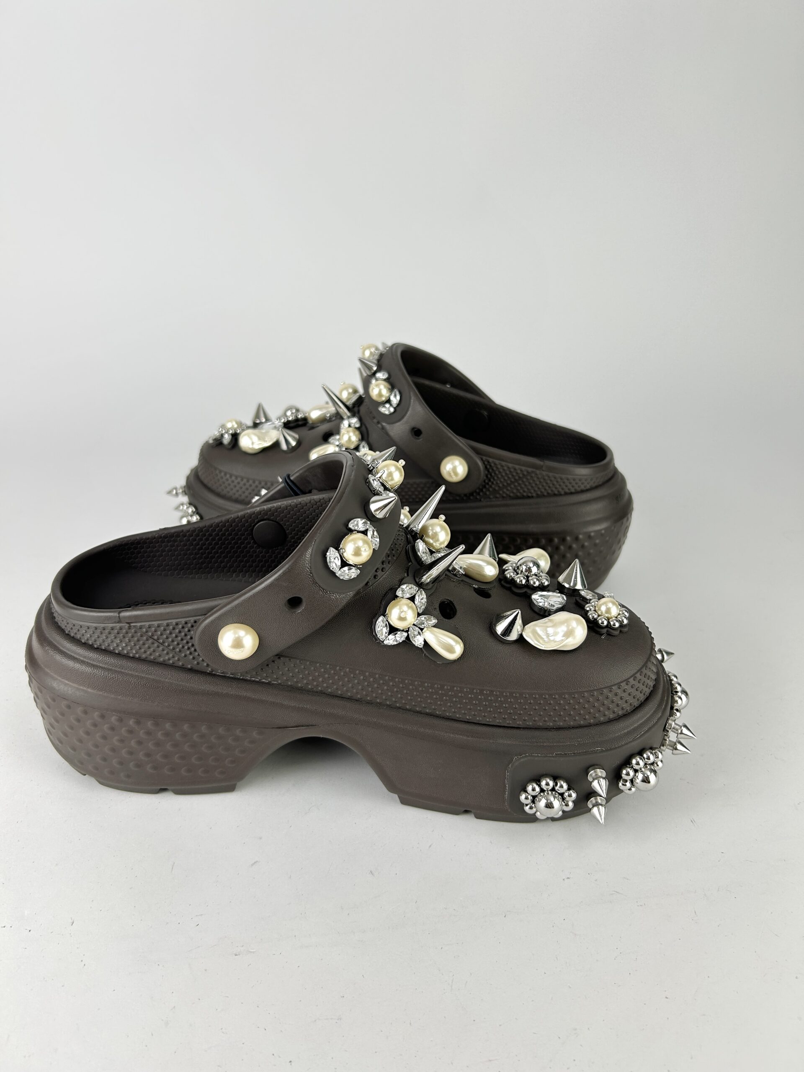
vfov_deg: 67.3
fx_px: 805
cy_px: 536
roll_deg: -2.1
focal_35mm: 26
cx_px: 402
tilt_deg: -27.6
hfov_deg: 53.1
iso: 32
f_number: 1.5
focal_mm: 5.7
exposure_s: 1/118
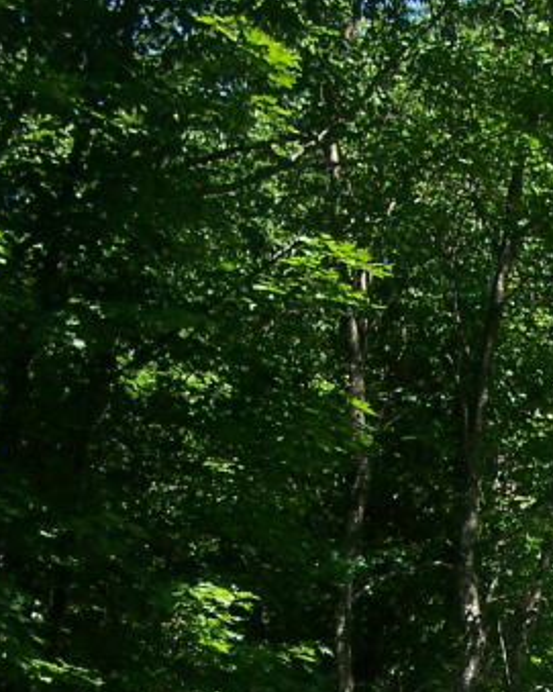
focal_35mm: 112
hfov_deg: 13.2
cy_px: 768
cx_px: 759
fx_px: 2292
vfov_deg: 16.6
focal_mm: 6.3
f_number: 2.8
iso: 80
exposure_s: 1/400
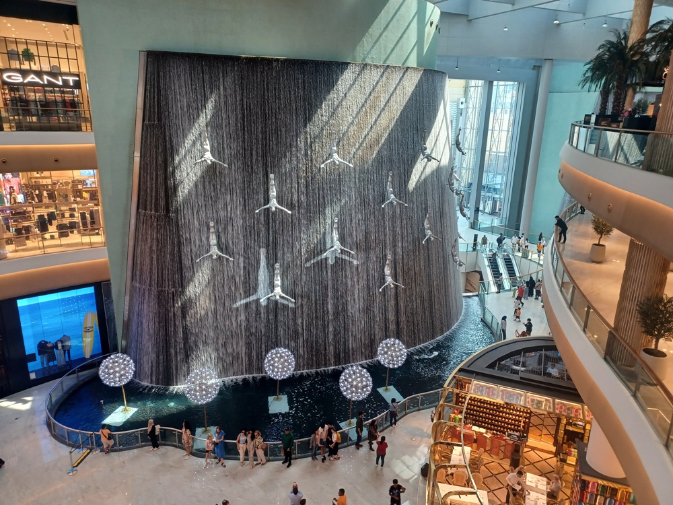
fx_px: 486
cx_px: 336
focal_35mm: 25
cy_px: 252
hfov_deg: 69.4
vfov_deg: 54.9
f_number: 1.8
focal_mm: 4.6
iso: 200
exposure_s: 1/50
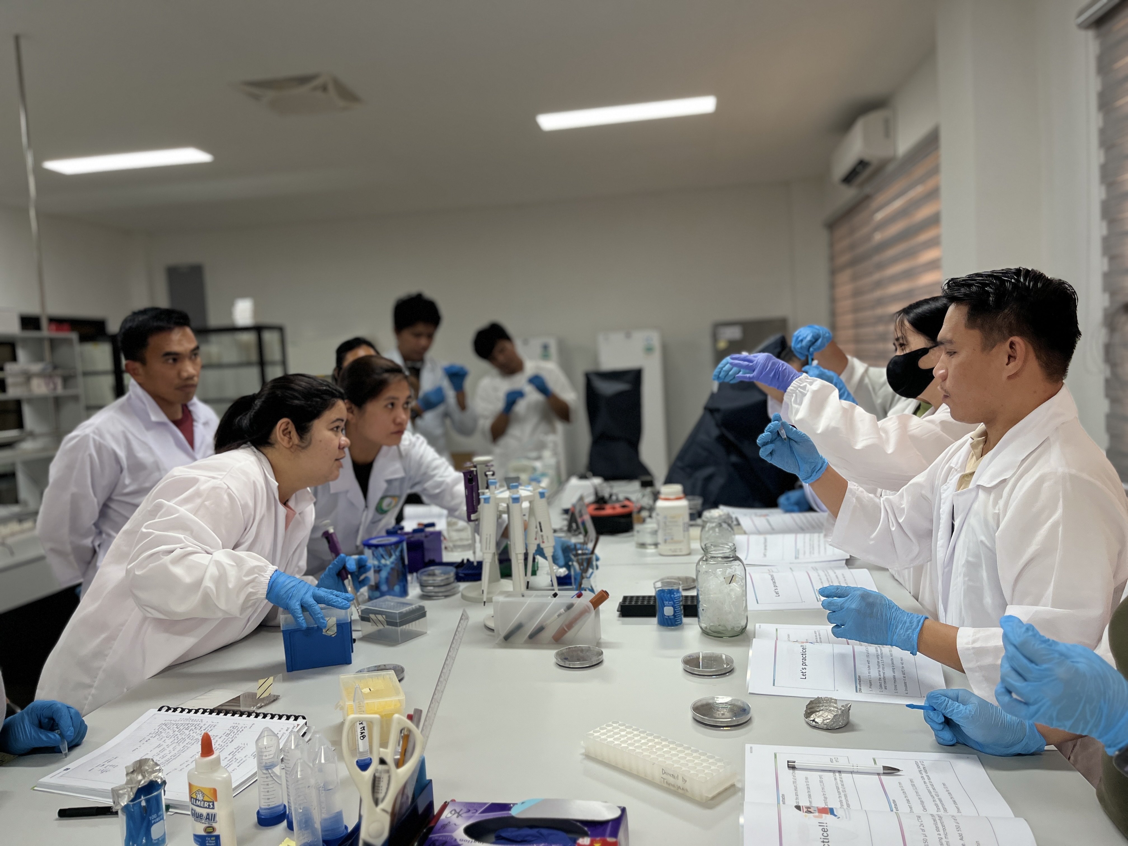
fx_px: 847
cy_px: 423
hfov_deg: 67.3
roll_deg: +3.2
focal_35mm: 26
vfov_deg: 53.1
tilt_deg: -4.0
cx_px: 564
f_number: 1.6
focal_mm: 5.1
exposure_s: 1/120
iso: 80
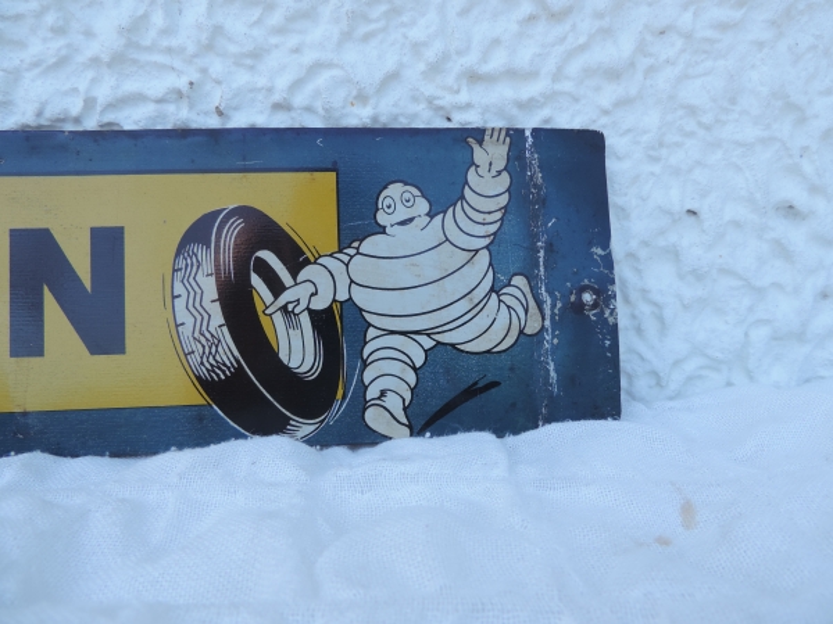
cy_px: 312
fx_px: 578
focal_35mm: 24
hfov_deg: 71.6
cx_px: 416
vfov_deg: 56.8
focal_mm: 4.3
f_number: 3
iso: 80
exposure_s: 1/200
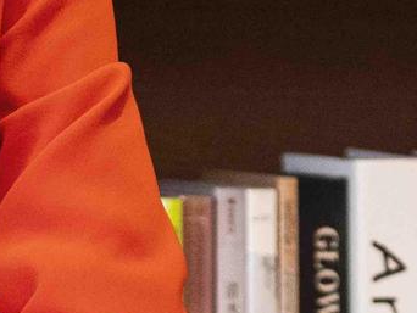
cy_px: -104
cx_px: 173
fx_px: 9825
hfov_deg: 2.4
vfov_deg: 1.8
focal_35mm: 815
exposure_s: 1/125
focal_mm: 97
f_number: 4
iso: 1600
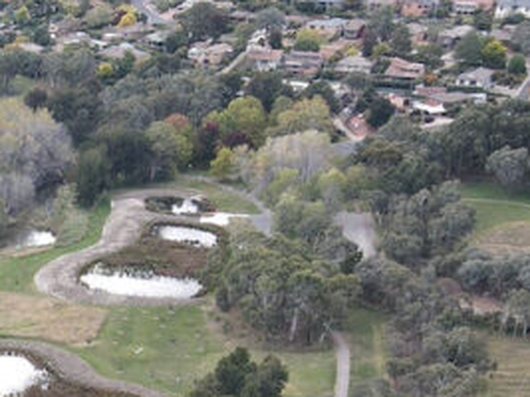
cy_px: 548
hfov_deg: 19.0
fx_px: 1408
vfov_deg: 15.1
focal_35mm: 92
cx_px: -238
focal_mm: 4.5
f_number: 2.8
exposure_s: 1/90
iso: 100
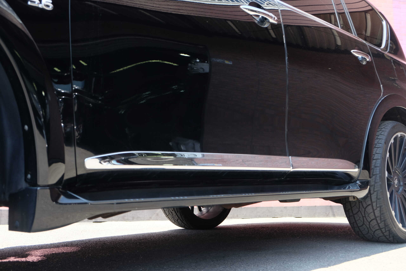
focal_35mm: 40
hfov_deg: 48.5
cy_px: 136
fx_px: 451
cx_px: 203
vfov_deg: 33.4
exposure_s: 1/150
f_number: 4.5
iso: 400
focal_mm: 26.5
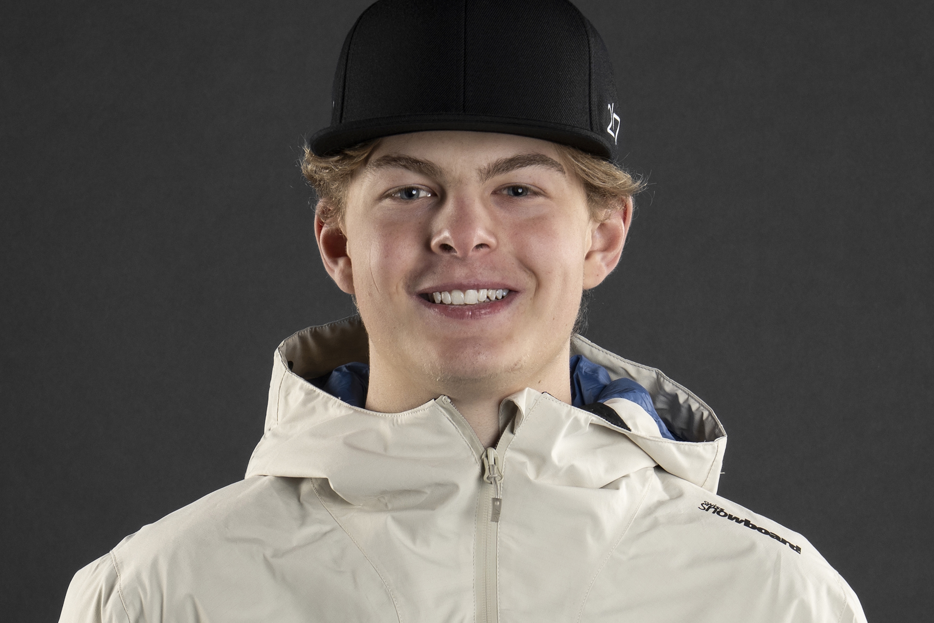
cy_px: 605
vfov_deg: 10.6
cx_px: 468
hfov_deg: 16.0
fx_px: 3320
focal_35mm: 128
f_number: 11
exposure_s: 1/160
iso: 100
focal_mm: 85
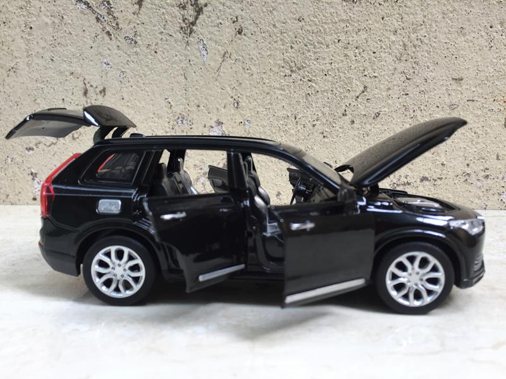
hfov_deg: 61.7
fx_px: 424
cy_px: 190
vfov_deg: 48.2
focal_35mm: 29
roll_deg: -1.0
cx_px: 253
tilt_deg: -9.3
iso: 32
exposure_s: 1/100
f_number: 2.2
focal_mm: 4.15
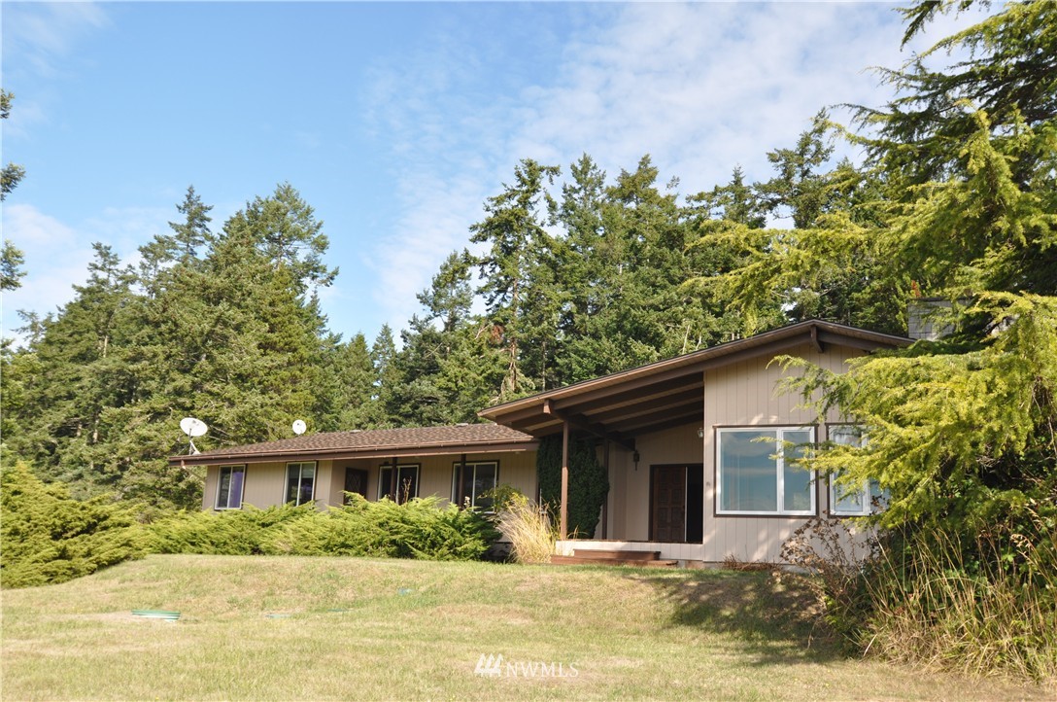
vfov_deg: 36.8
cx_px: 528
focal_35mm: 36
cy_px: 351
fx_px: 1055
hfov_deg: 53.2
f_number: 6.3
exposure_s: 1/160
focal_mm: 24
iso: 200
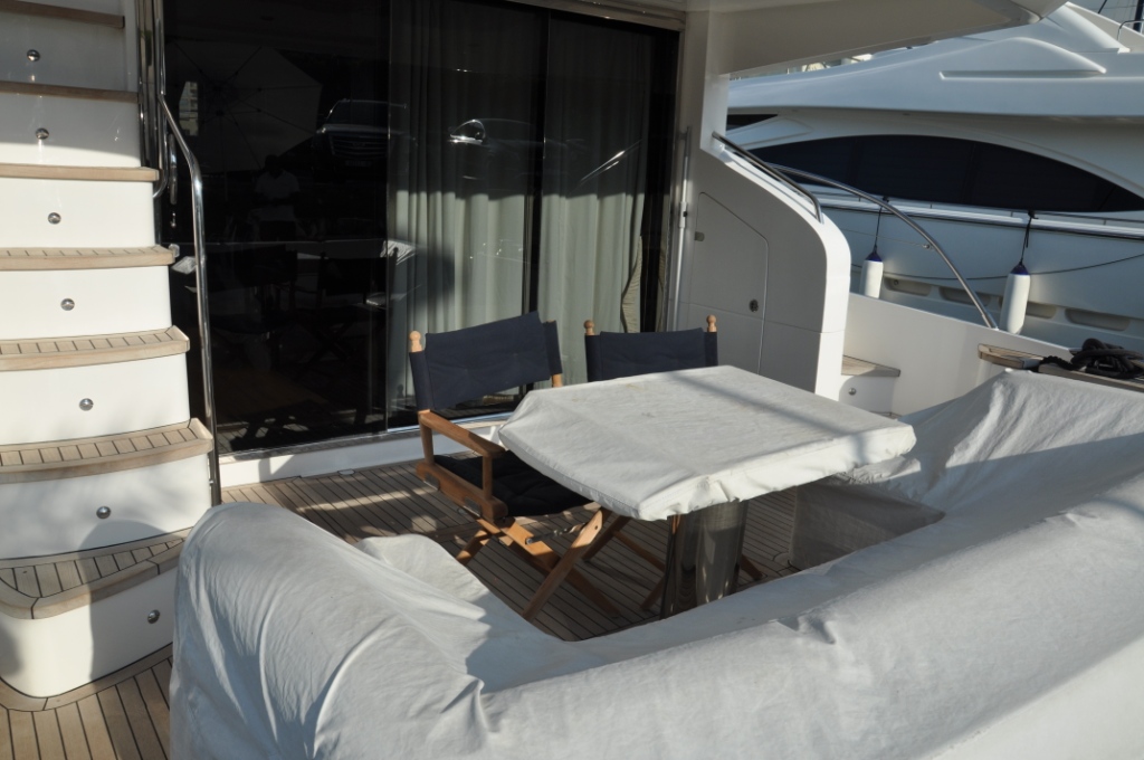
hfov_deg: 67.4
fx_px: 857
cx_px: 572
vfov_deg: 47.8
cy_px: 380
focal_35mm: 27
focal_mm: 18
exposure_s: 1/125
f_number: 11
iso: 200
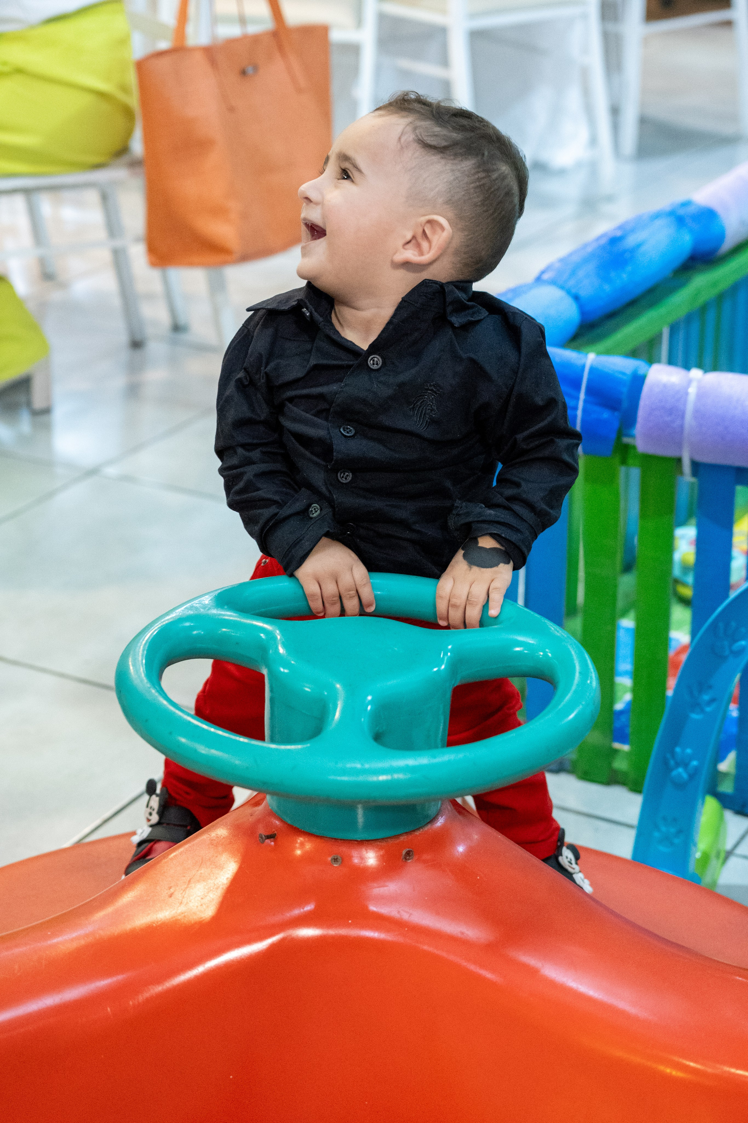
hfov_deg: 18.2
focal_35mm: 75
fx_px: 2337
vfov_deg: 27.0
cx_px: 374
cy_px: 562
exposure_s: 1/60
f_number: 3.5
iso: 3200
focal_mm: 50
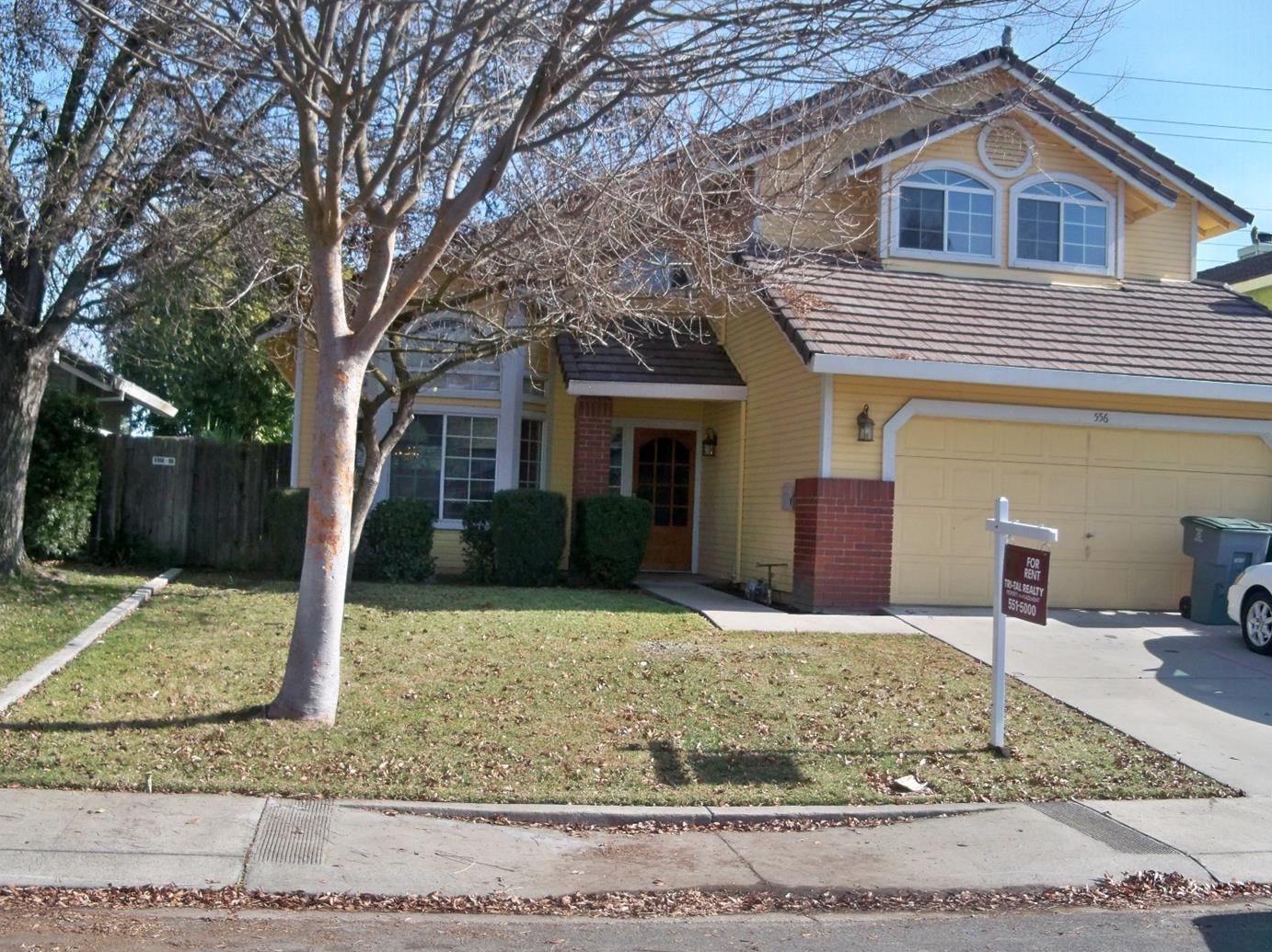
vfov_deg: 37.7
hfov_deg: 49.0
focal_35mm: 38
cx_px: 616
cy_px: 506
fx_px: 1396
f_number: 3.5
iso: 80
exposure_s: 1/500
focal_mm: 6.2
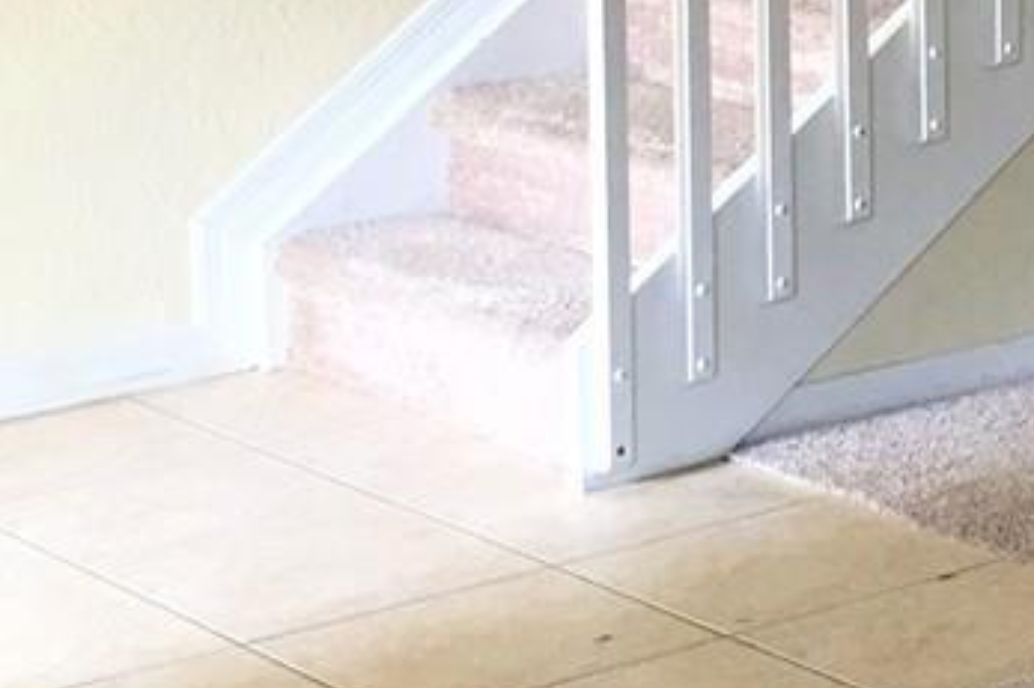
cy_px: -200
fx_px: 3990
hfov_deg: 13.6
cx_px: 1713
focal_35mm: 139
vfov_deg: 9.7
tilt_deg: -5.2
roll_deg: -0.2
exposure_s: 1/15
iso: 25
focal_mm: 4.15
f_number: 2.2
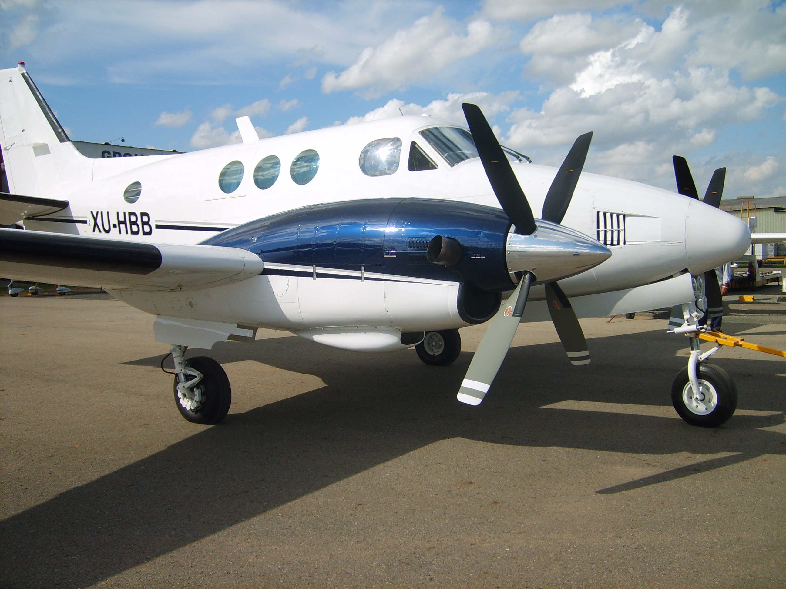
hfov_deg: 52.6
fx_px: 795
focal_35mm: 35
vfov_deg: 40.7
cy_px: 294
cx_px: 393
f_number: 7.1
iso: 50
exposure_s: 1/180
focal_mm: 5.8
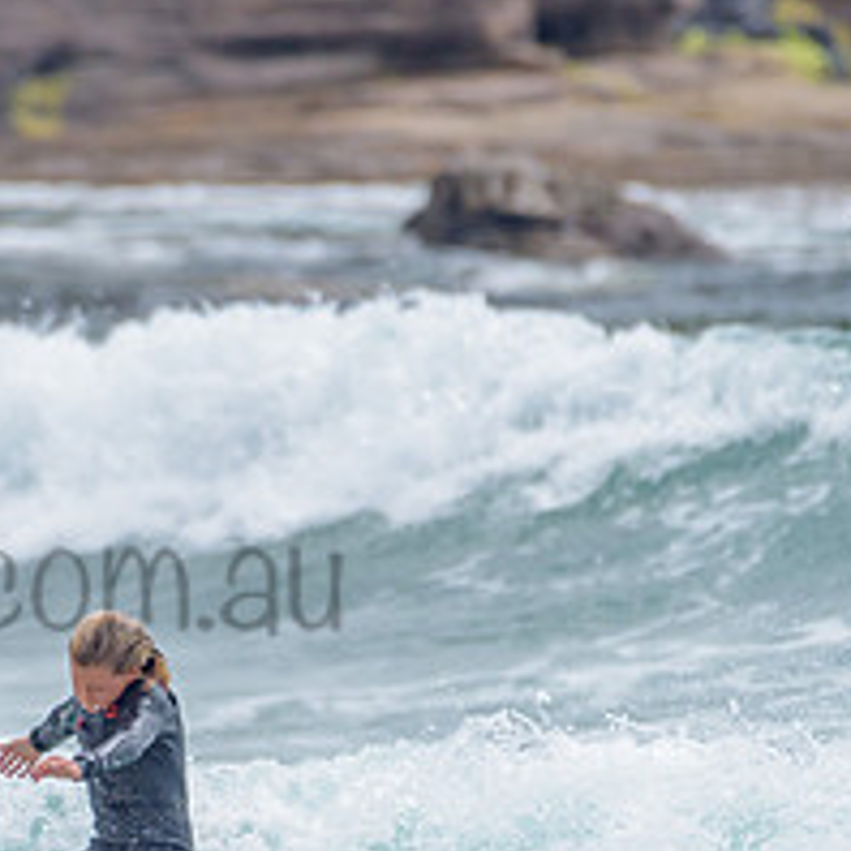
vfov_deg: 1.2
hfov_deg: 1.2
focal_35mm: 1523
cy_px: 719
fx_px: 42360
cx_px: 82
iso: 250
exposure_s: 1/2000
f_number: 5.6
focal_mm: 500
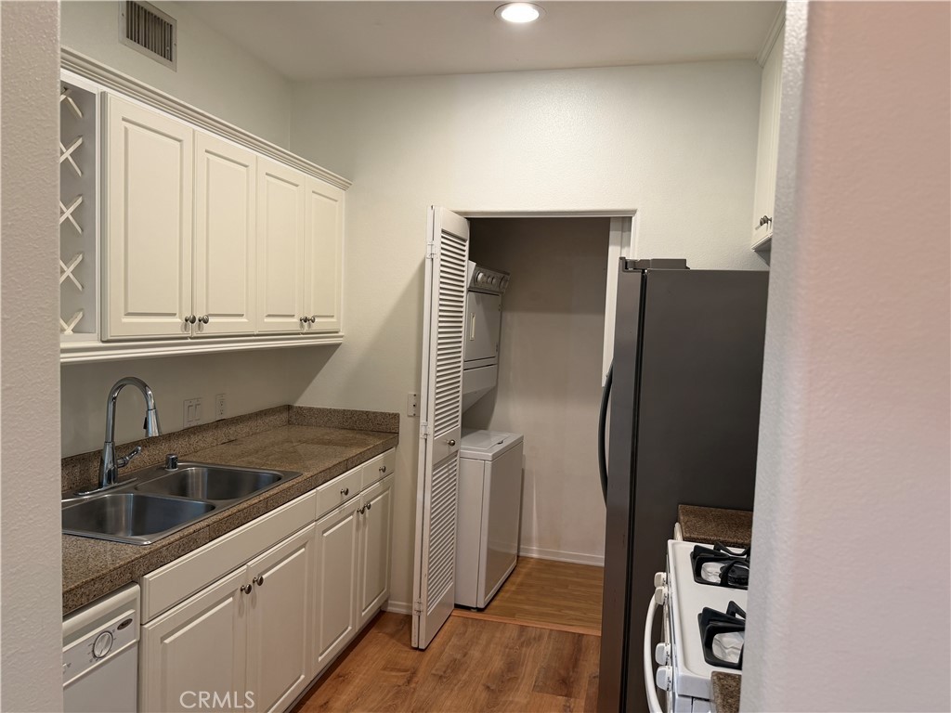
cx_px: 476
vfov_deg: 56.8
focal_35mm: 24
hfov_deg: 71.6
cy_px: 356
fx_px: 659
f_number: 1.78
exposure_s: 1/60
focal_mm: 6.76
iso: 125
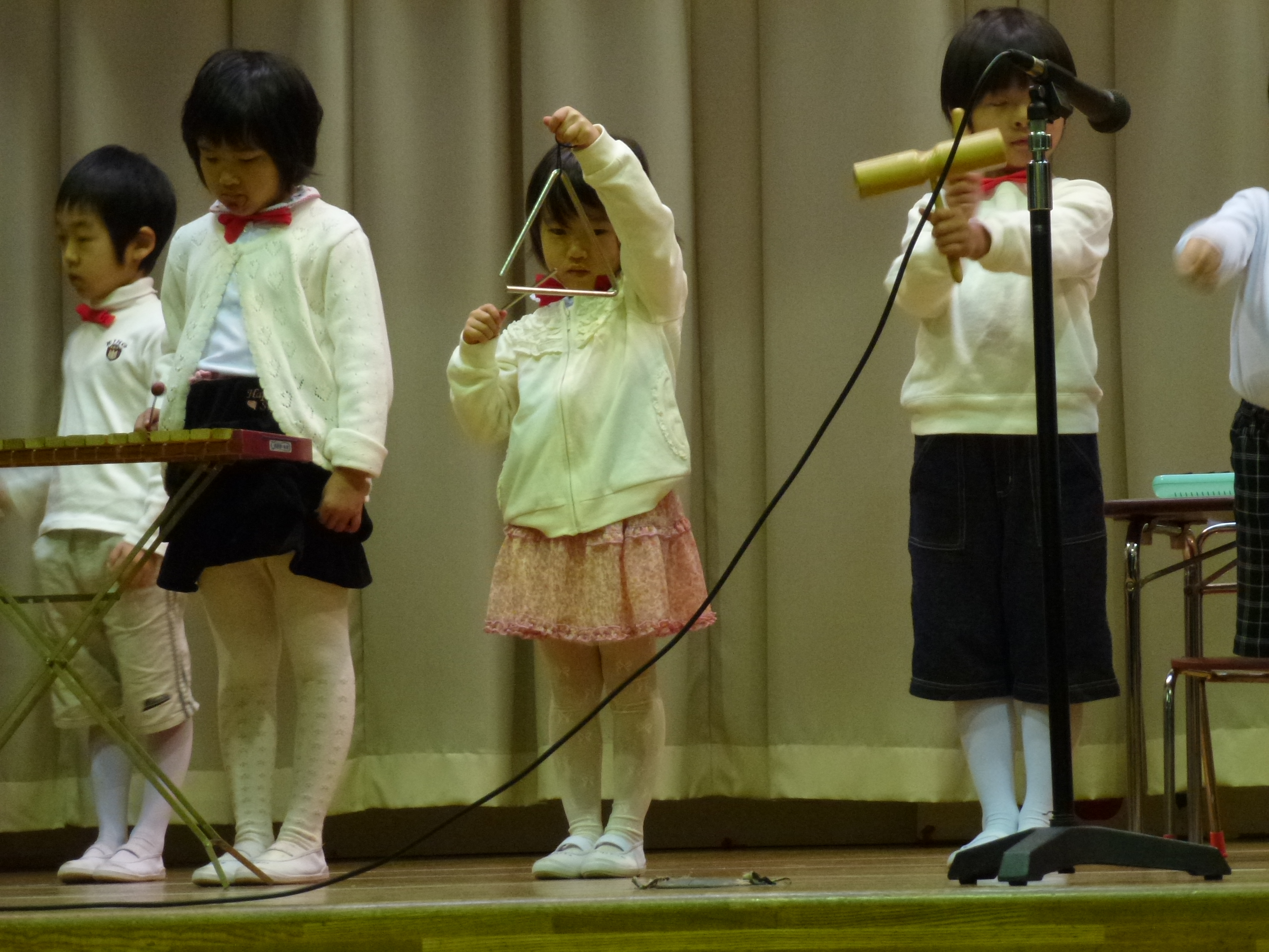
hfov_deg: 12.7
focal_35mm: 155
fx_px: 5682
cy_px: 476
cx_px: 634
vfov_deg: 9.6
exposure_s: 1/13
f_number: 5.3
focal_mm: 27.7
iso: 400
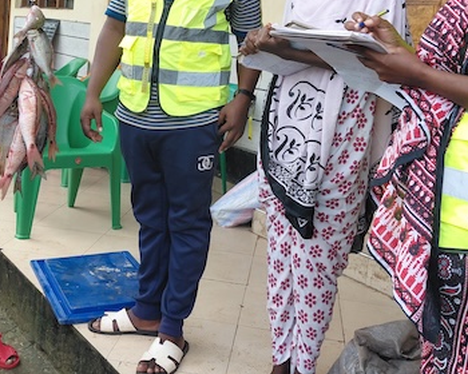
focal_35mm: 44
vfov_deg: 33.5
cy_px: 93
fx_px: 609
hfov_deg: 41.8
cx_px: 181
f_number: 1.8
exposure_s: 1/301
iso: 50
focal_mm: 4.69
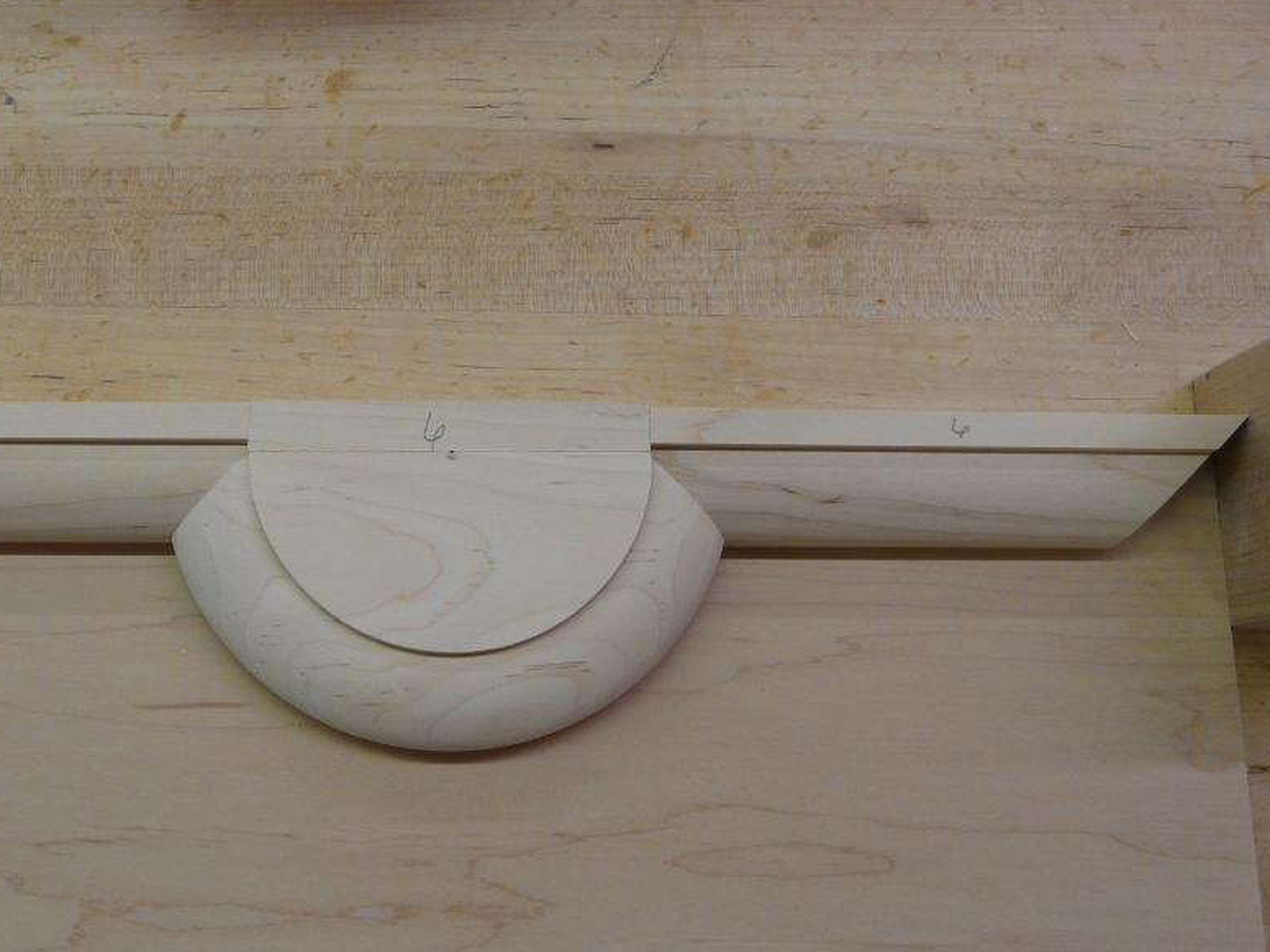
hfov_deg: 49.5
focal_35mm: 37
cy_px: 508
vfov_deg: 38.6
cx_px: 451
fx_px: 1357
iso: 125
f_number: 2.8
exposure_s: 1/30
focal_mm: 4.6
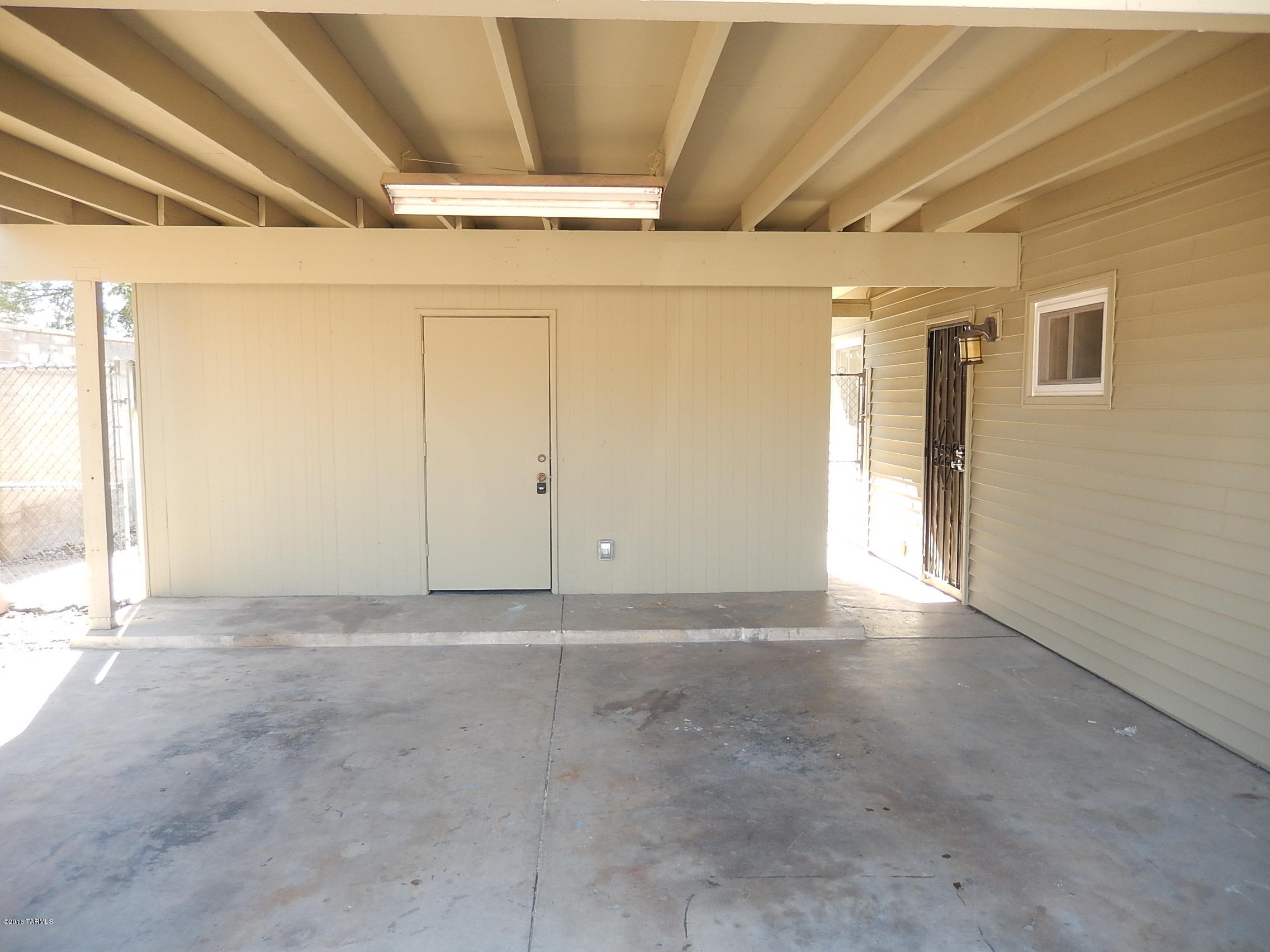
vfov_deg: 54.9
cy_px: 476
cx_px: 635
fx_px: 917
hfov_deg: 69.4
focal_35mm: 25
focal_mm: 4.5
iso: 125
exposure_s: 1/60
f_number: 3.4
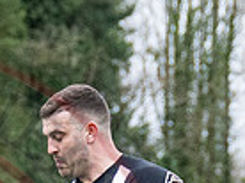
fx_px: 5242
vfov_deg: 2.0
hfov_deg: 2.7
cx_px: -216
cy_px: 277
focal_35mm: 742
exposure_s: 1/1600
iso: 800
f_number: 4
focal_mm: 77
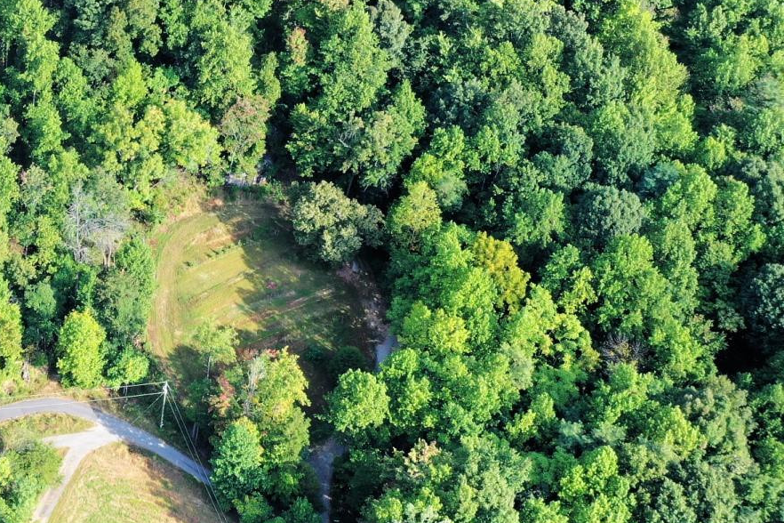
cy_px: 128
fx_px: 1415
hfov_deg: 28.6
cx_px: -41
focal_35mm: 65
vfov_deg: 20.7
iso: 100
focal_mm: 10.26
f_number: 5.6
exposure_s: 1/100
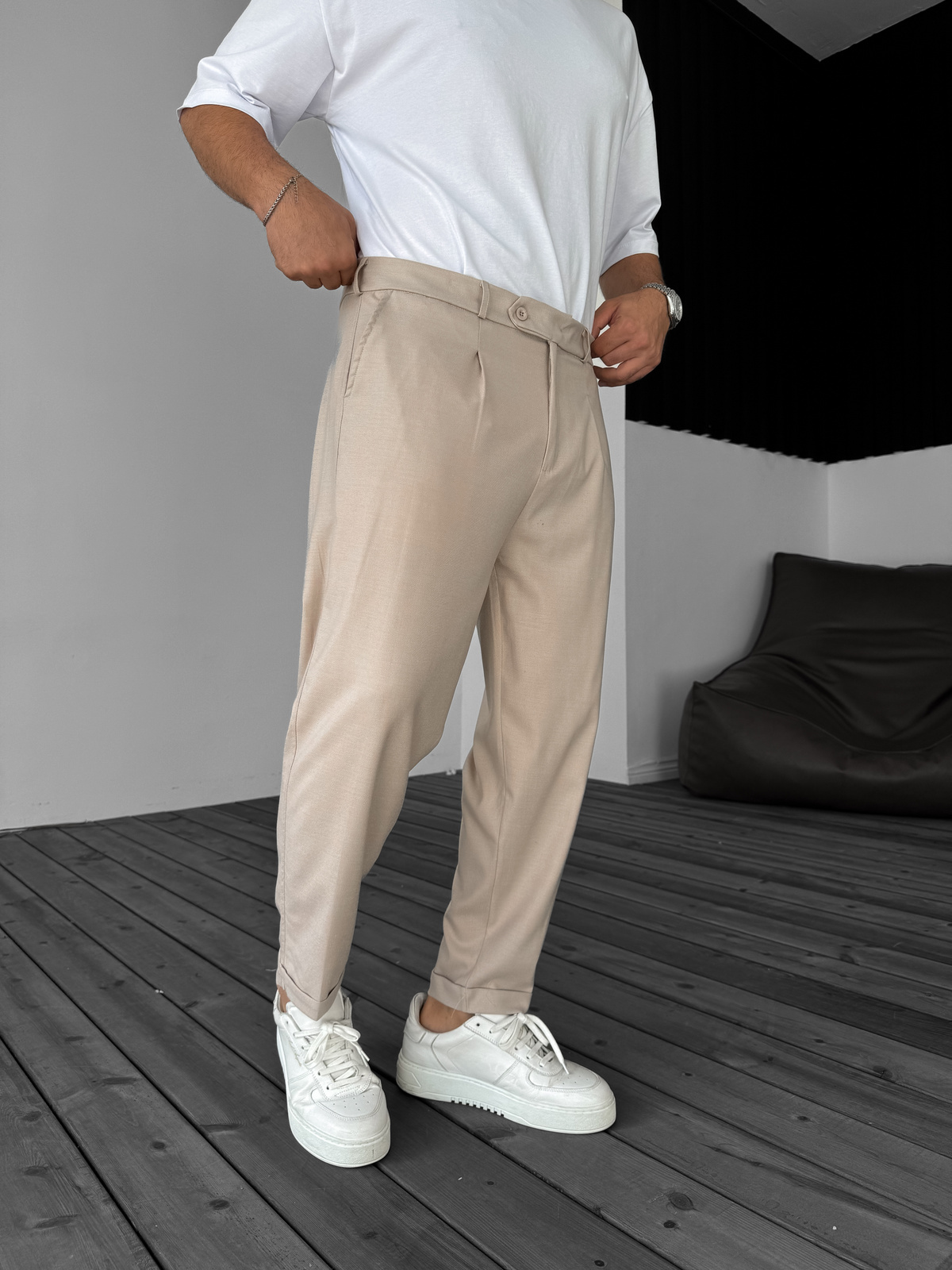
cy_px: 635
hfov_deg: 56.8
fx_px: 880
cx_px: 476
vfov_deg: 71.6
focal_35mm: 24
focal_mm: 6.76
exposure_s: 1/400
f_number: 1.8
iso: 80
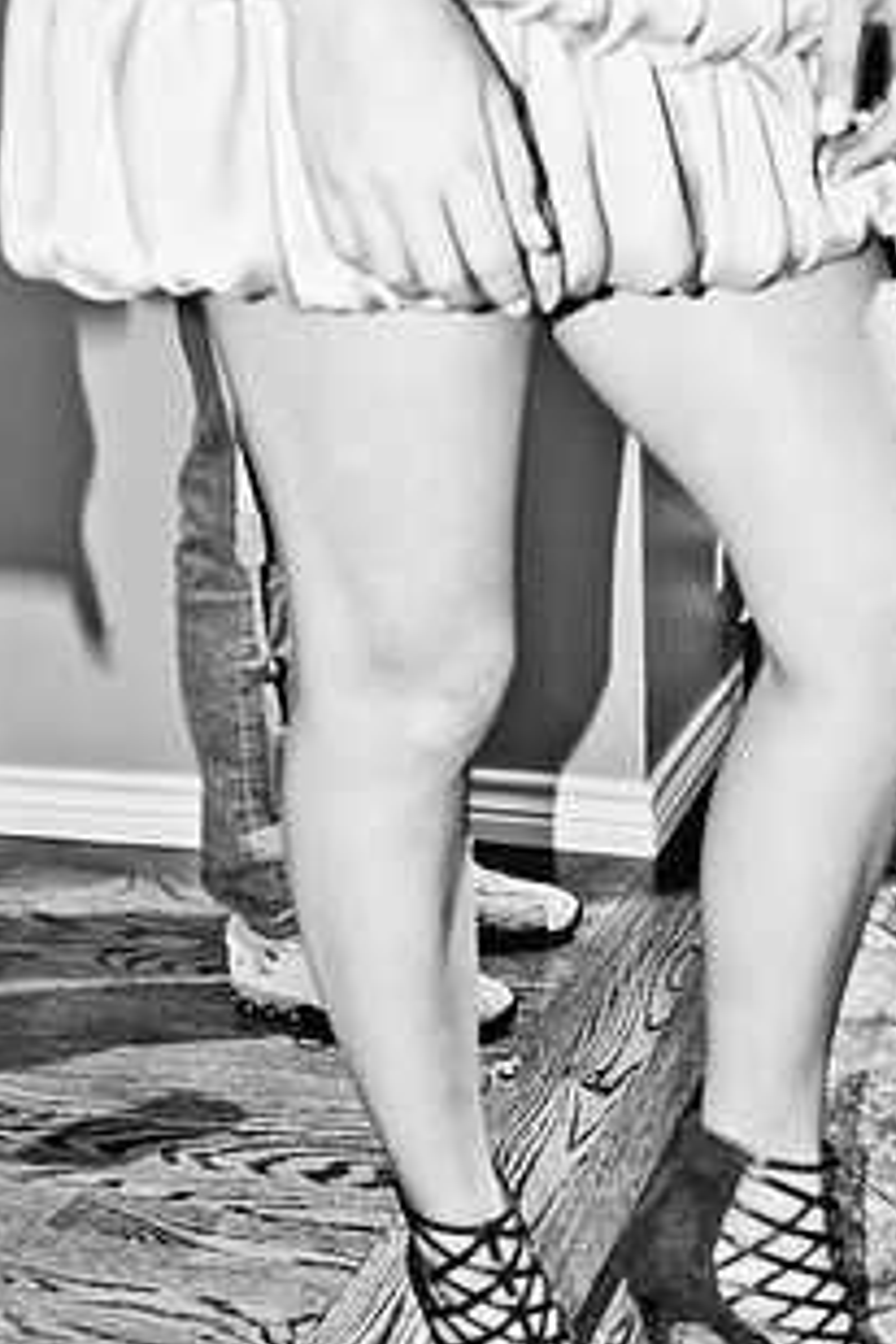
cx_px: 498
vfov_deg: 40.7
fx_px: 1792
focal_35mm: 48
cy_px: 866
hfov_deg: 28.1
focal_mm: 22
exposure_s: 1/60
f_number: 4.5
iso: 400
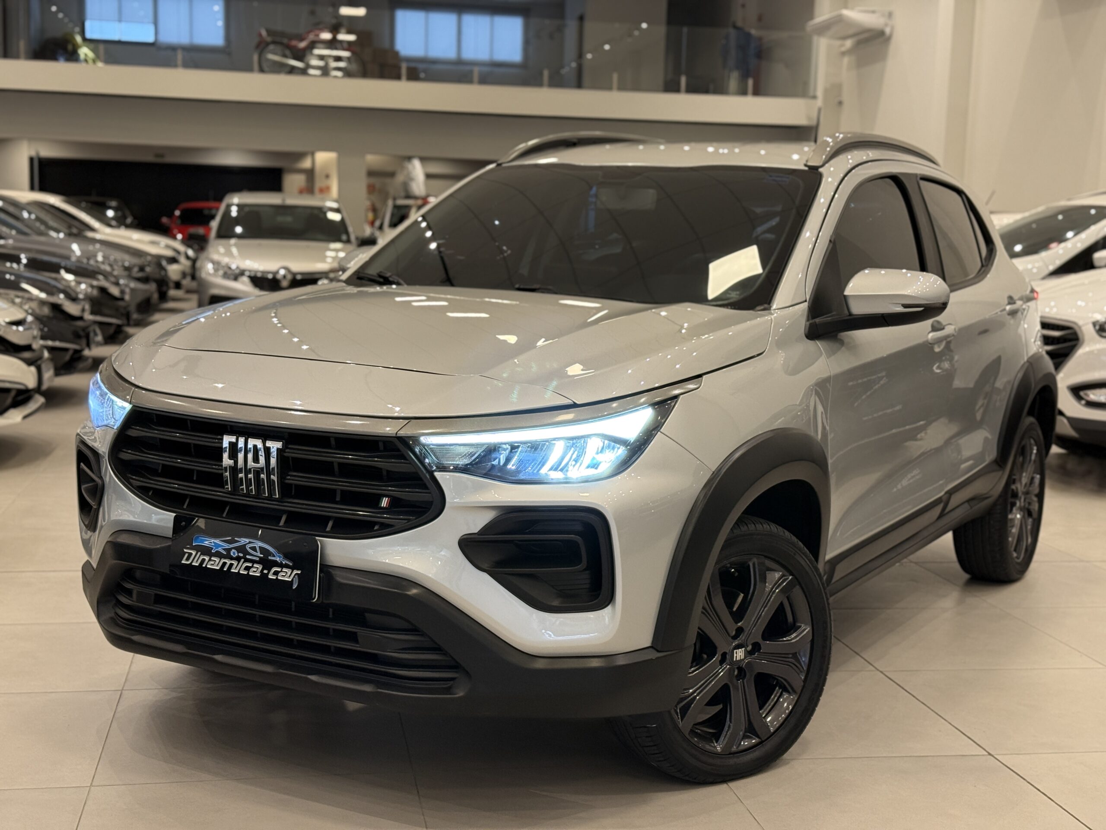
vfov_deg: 30.3
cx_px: 553
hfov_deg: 39.7
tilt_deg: -7.0
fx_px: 1534
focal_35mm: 48
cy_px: 415
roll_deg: -1.5
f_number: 1.78
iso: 160
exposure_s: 1/60
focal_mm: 6.76
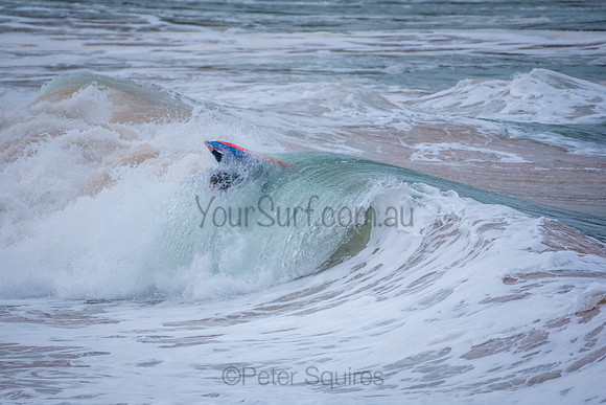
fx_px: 12627
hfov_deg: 2.7
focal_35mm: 750
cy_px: 202
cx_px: 303
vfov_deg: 1.8
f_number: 5.6
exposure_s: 1/1000
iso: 400
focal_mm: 500
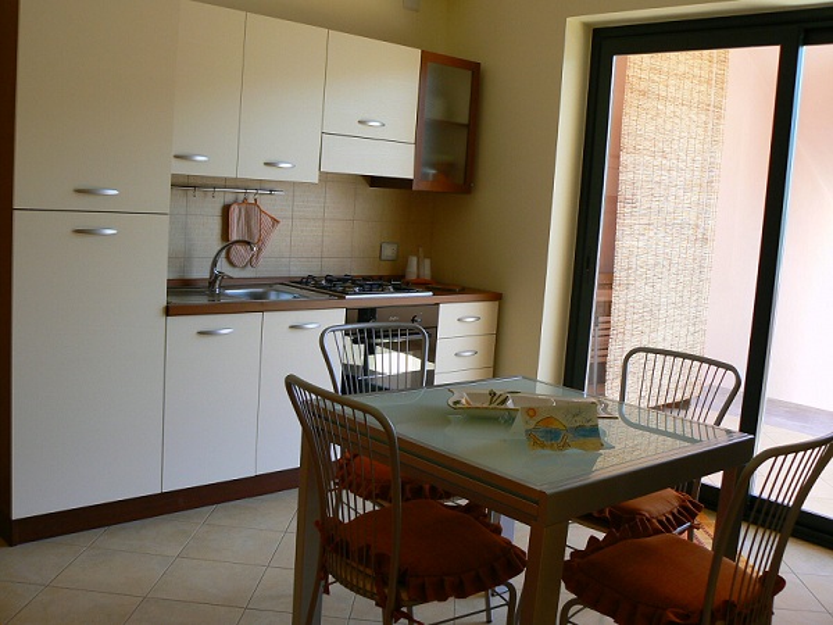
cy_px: 312
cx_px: 416
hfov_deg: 51.4
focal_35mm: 36
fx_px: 866
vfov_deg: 39.7
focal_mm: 6
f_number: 3.6
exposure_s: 1/50
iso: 80
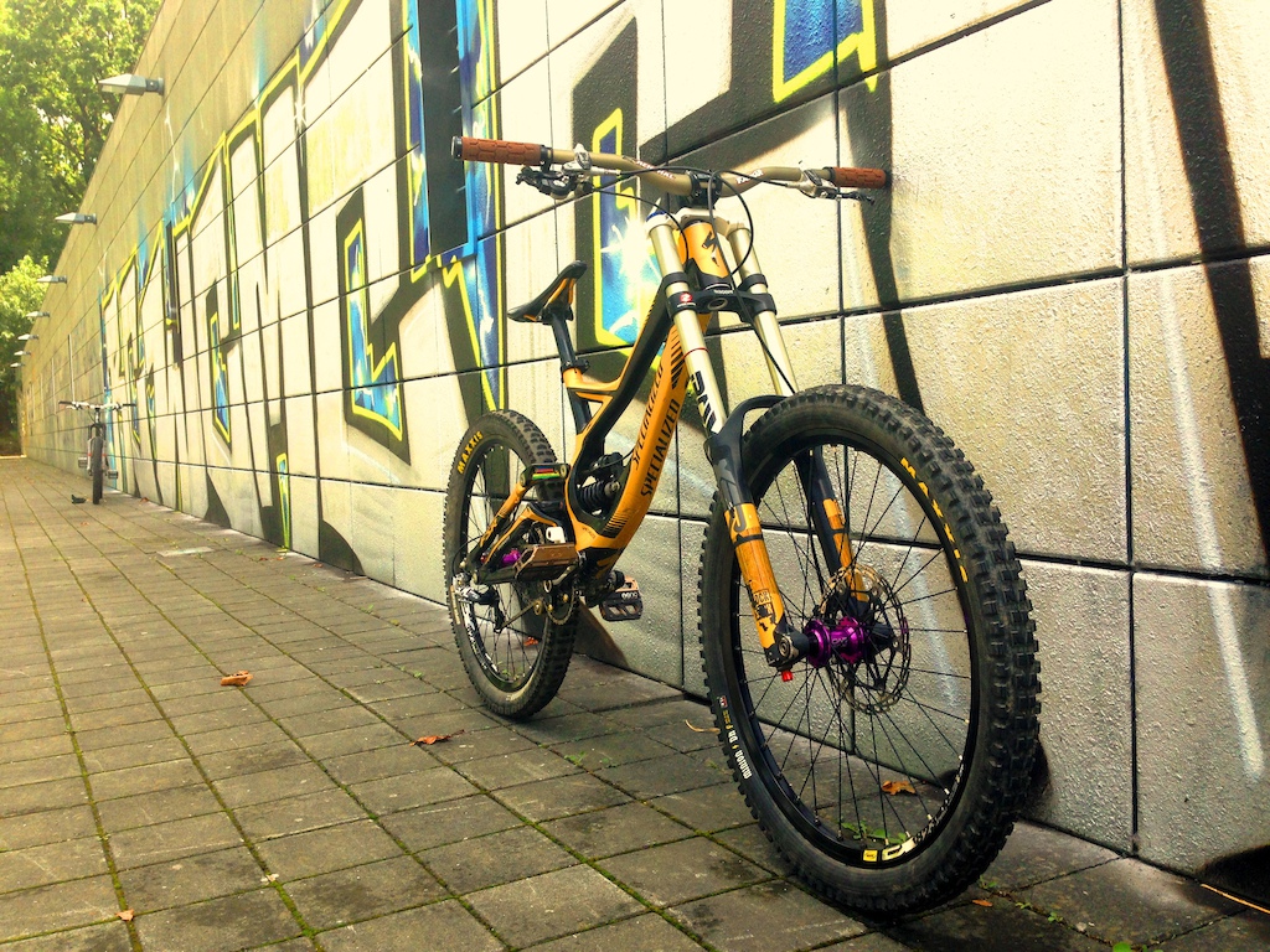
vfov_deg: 42.9
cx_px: 635
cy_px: 476
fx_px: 1211
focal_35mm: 33
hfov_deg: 55.4
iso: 50
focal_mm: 4.12
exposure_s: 1/452
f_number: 2.4
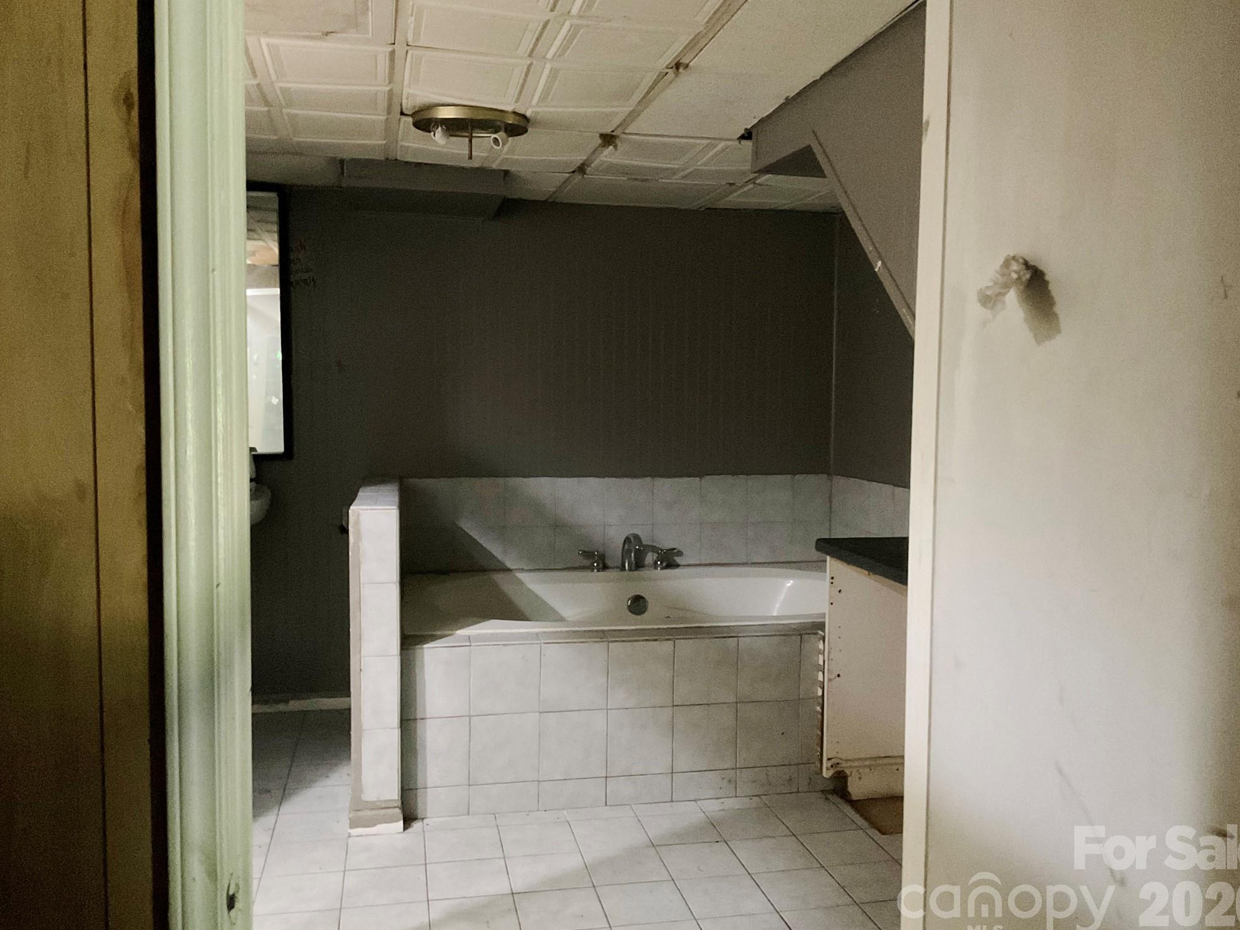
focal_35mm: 30
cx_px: 633
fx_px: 1075
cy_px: 468
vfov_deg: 46.8
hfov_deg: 60.0
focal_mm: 3
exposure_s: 1/20
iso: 500
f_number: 1.8
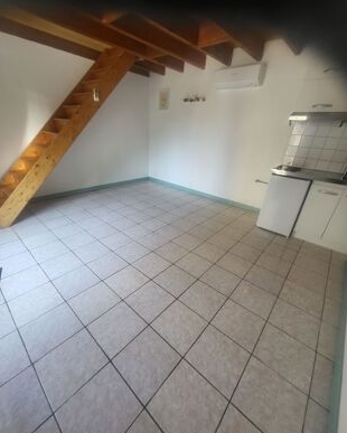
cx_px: 171
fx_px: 180
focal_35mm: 14
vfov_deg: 100.6
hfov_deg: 88.0
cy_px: 223
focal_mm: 1.74
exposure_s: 1/50
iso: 80
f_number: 2.2
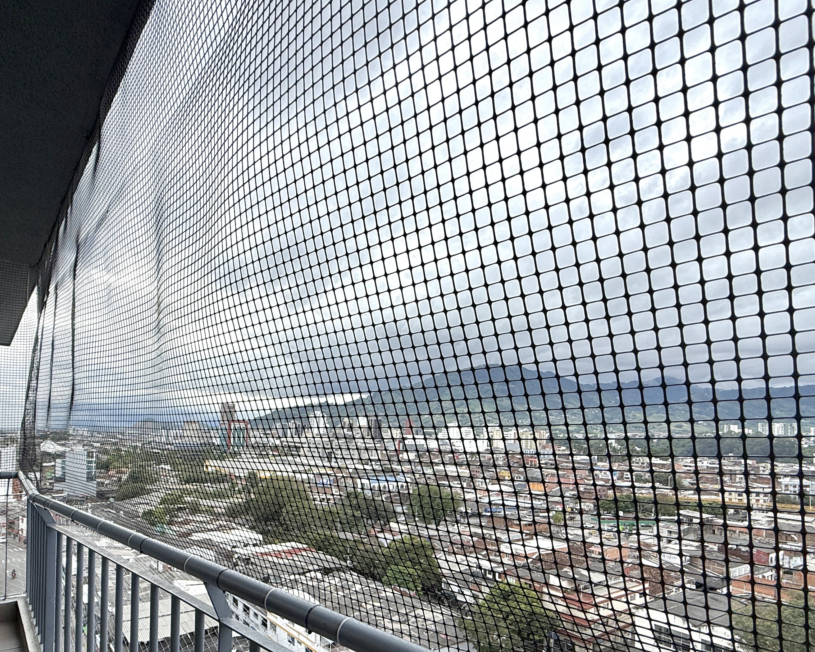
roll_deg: -1.4
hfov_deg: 77.1
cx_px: 341
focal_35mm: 21
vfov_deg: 64.1
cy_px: 426
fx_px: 507
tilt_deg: +0.0
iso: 50
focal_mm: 2.22
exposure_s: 1/644
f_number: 2.2
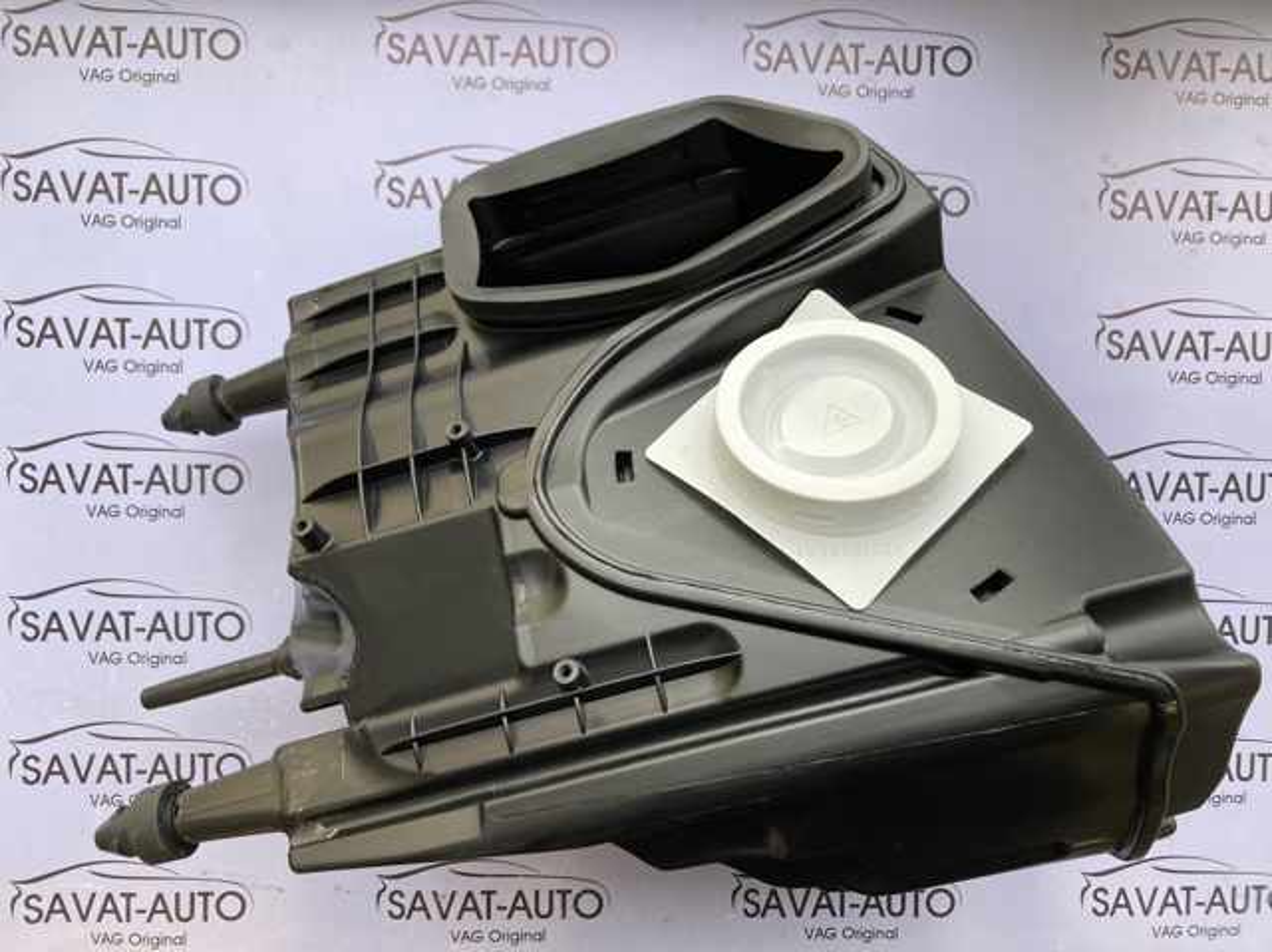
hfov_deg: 63.5
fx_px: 1028
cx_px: 636
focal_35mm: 28
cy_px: 476
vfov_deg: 49.7
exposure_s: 1/121
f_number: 1.8
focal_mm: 3.99
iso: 50
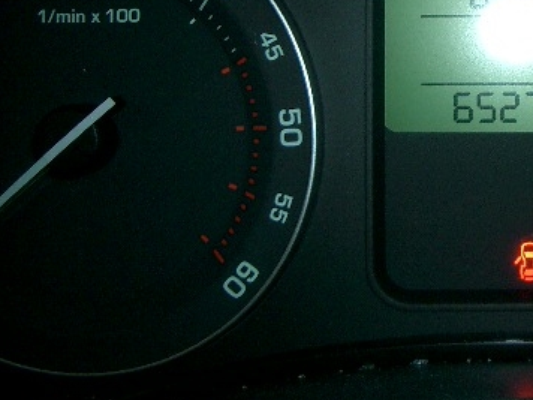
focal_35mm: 63
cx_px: 452
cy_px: 85
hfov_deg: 29.8
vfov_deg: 23.0
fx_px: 970
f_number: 2.6
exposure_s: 1/40
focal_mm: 5.8
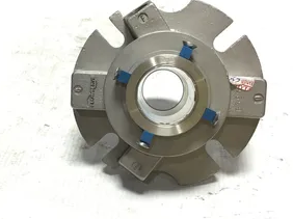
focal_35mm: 44
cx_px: 115
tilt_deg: -40.1
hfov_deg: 42.7
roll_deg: +1.7
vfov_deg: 32.8
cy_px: 114
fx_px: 372
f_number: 2.4
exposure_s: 1/120
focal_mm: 3.3
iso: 40
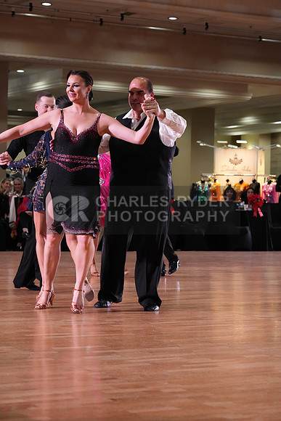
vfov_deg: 21.5
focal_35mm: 95
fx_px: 1112
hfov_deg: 14.4
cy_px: 210
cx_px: 140
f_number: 5.6
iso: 5000
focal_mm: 95
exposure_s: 1/320
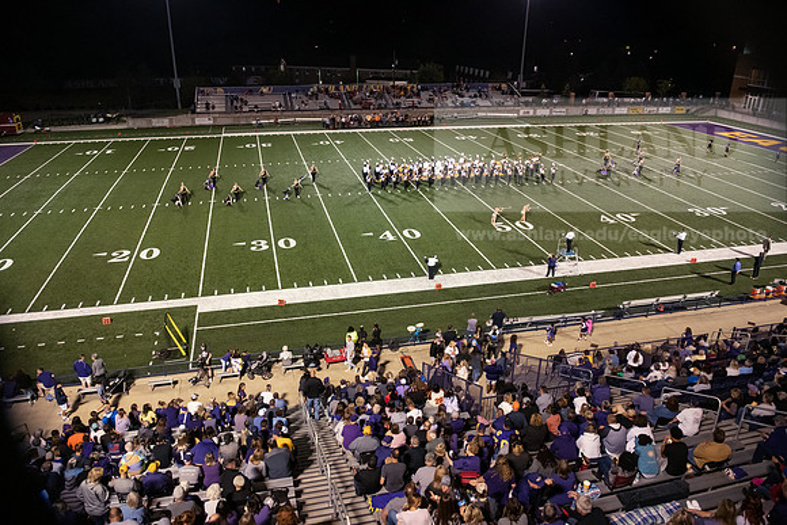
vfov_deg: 49.6
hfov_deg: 69.4
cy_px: 262
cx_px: 394
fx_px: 568
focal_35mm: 26
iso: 5000
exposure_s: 1/500
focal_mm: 26
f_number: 3.5
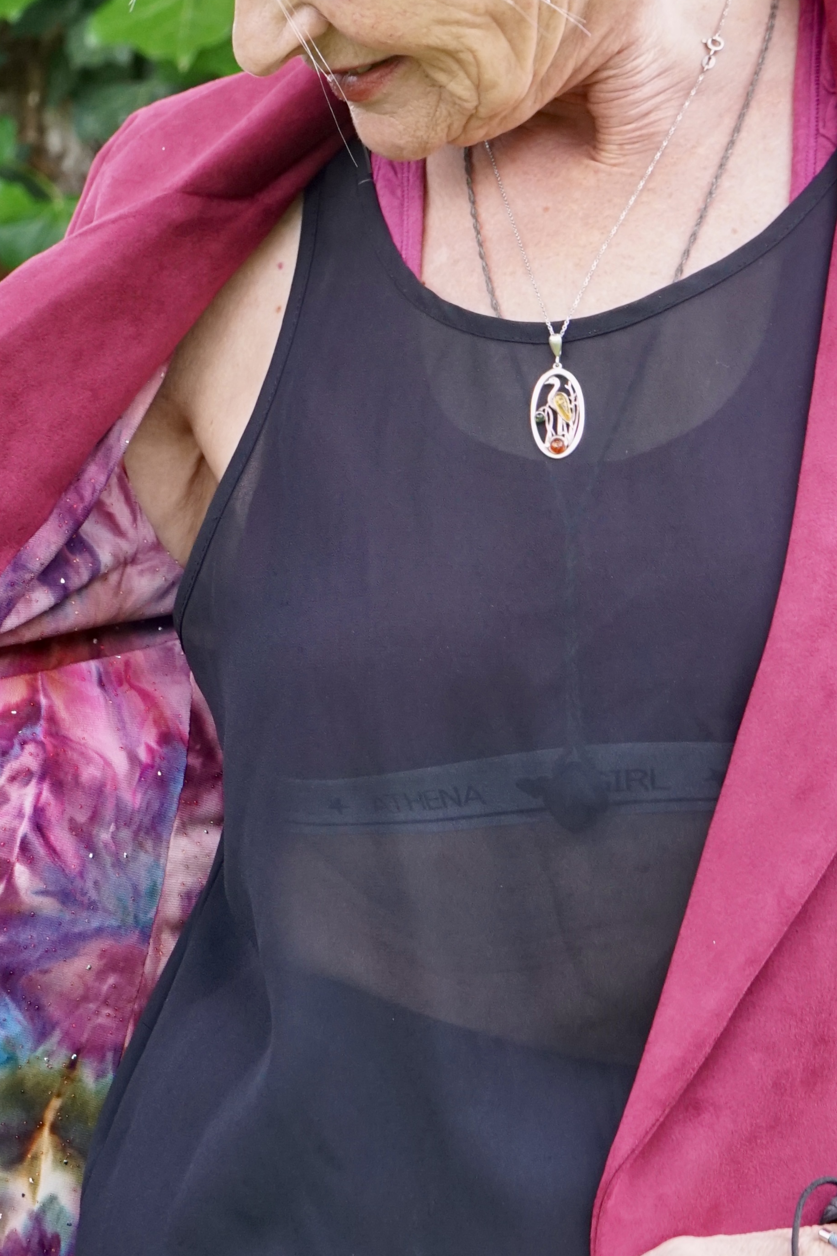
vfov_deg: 13.6
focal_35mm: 151
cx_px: 323
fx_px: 5266
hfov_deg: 9.1
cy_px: 692
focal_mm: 61
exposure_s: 1/80
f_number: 5.6
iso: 1000
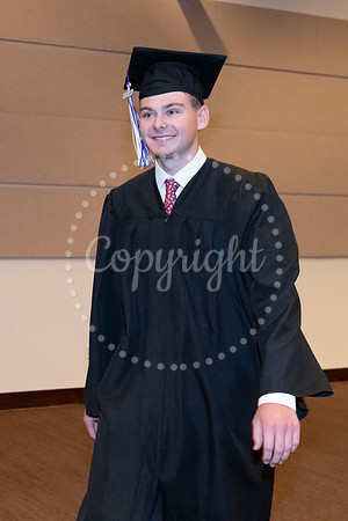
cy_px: 230
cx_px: 78
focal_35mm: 59
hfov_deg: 22.9
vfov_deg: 34.1
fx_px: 850
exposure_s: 1/125
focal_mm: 35
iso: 6400
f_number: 5.6
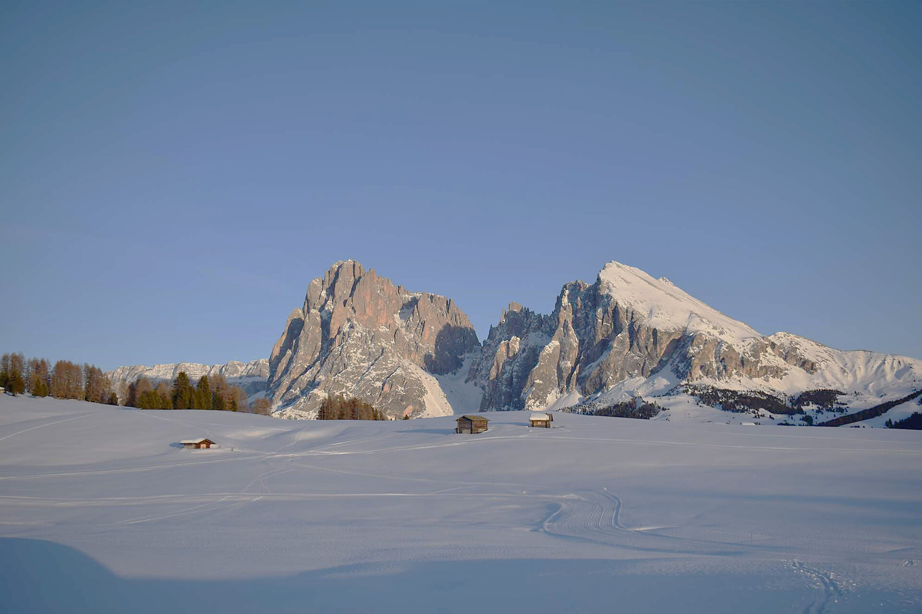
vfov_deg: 40.0
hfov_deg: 57.2
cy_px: 307
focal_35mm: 33
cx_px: 461
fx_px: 845
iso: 200
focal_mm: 22
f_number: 8
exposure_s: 1/250
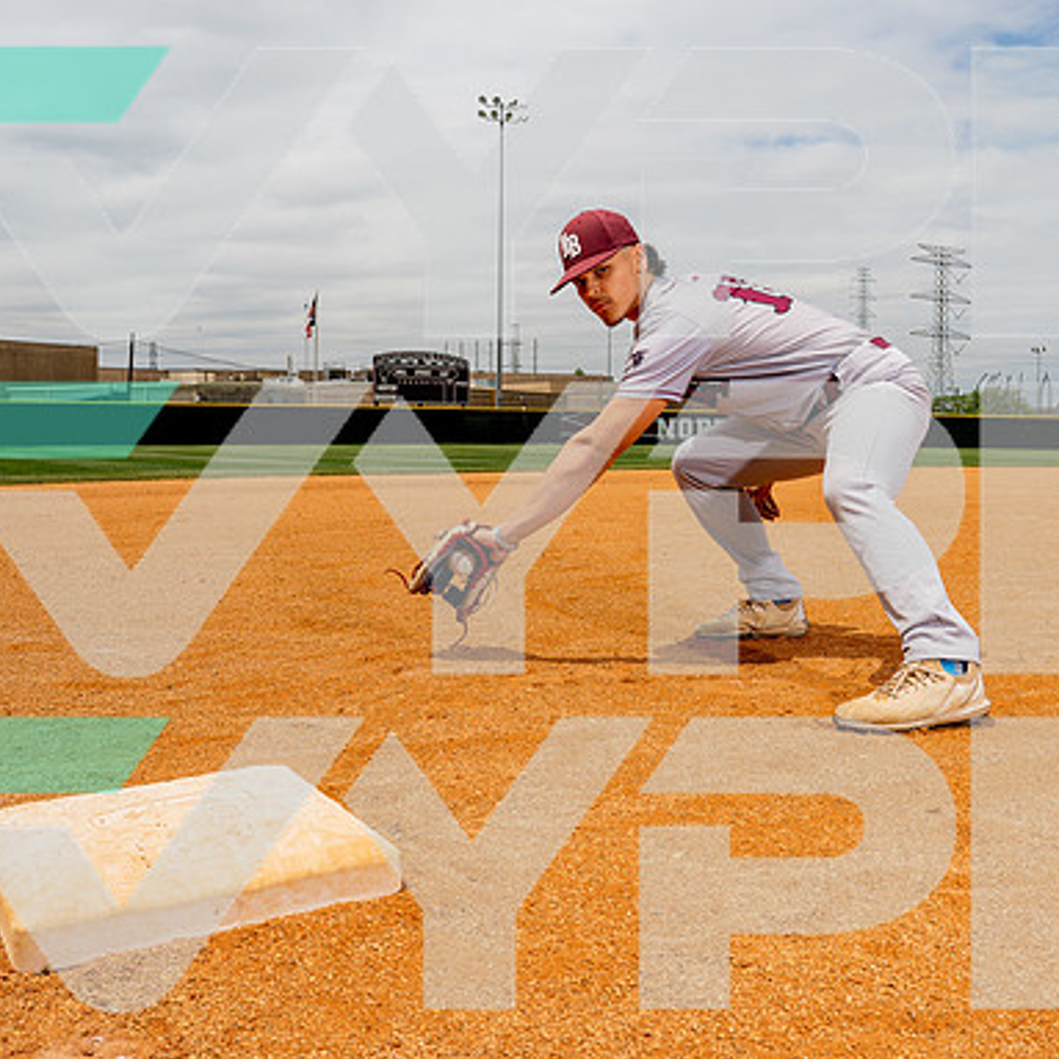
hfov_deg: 46.0
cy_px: 530
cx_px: 594
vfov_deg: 46.0
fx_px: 1246
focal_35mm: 36
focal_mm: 28
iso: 100
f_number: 10
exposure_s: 1/250
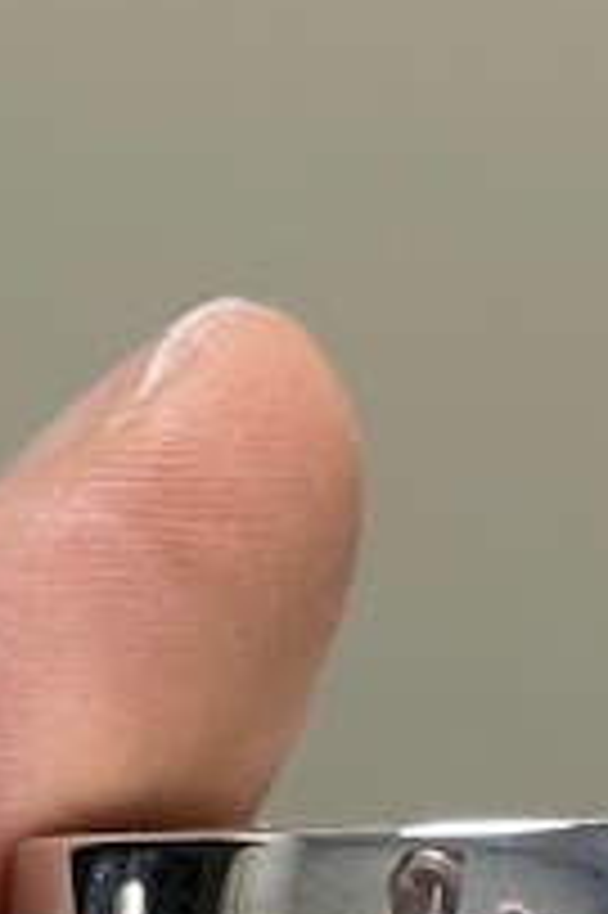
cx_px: -1135
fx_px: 7993
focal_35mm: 315
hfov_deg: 4.2
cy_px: 1234
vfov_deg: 6.5
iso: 80
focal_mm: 6.86
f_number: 1.78
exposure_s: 1/118
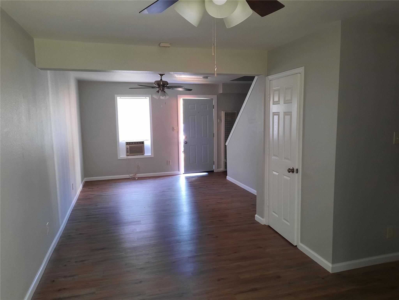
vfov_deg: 54.9
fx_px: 288
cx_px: 200
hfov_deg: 69.4
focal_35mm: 25
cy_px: 150
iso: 320
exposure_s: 1/24
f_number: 2
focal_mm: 4.6
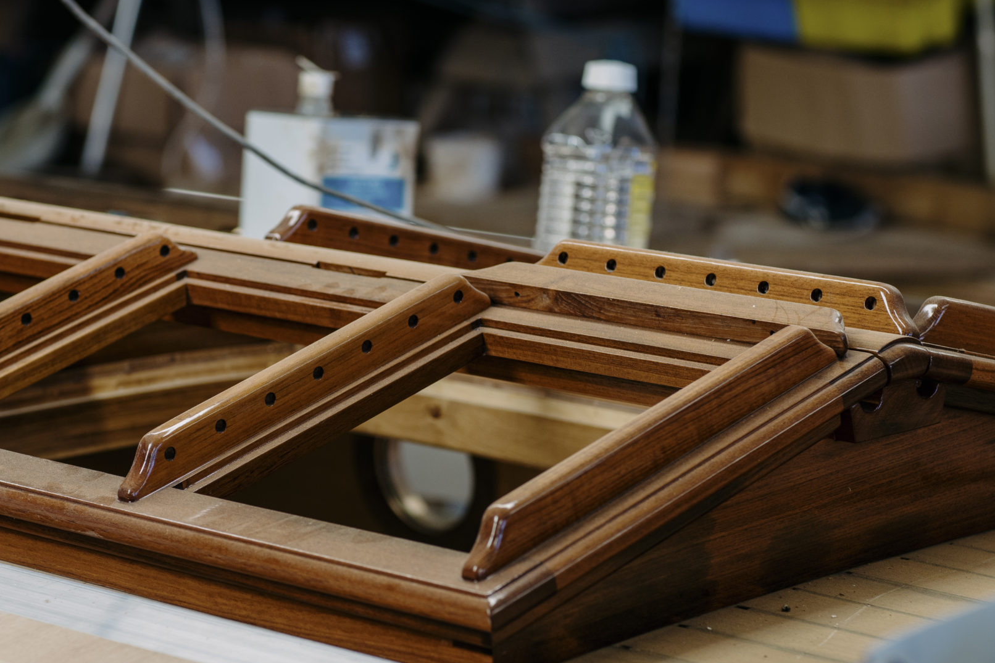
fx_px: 3731
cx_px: 395
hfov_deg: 15.2
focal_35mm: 135
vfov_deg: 10.2
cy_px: 404
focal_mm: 85
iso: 500
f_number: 4
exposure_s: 1/160
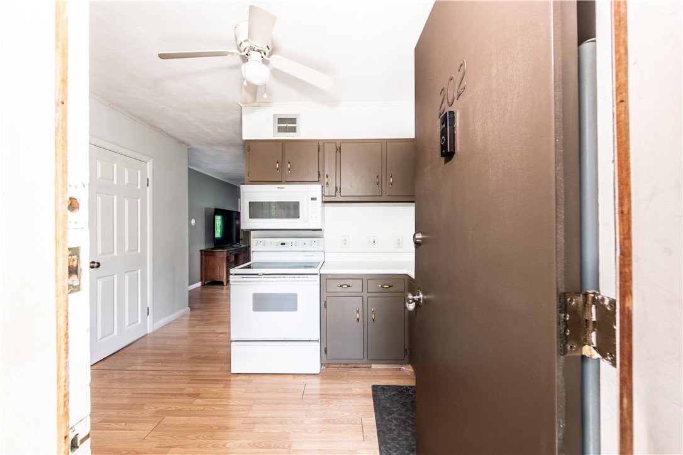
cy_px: 228
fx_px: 266
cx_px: 342
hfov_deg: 104.3
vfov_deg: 81.2
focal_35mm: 14
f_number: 10
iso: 800
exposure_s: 1/4
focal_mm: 14
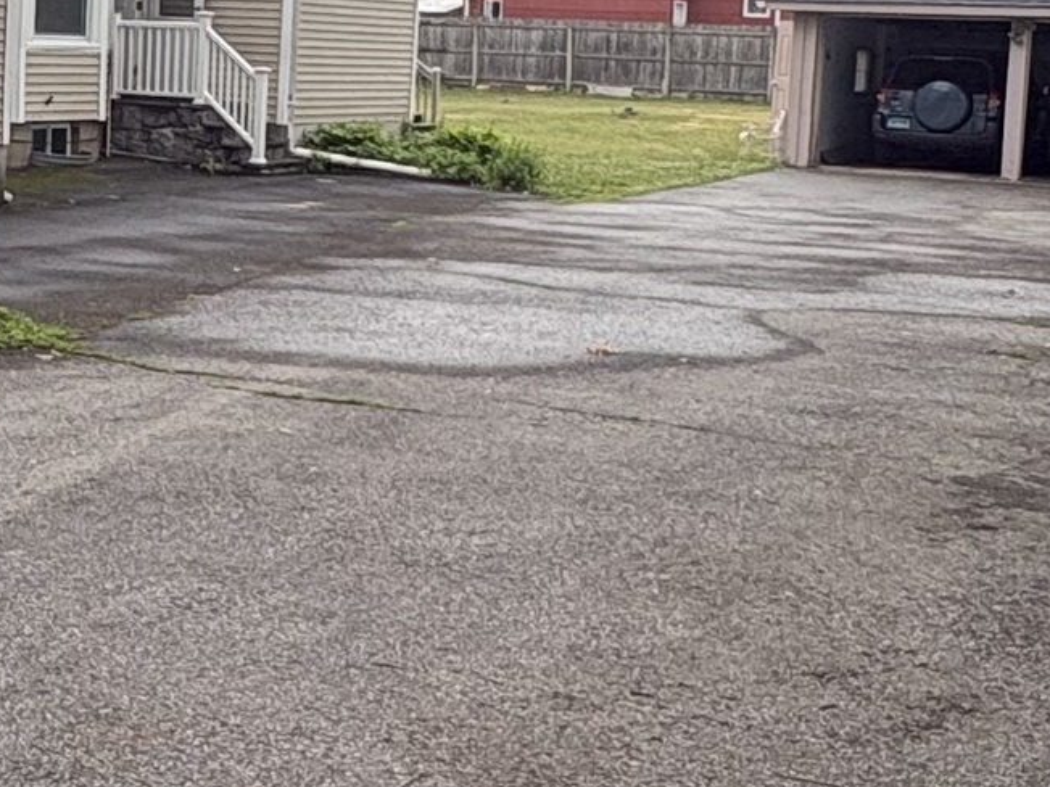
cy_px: 167
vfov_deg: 22.0
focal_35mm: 66
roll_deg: -2.1
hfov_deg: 27.9
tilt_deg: -3.7
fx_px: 2002
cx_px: 32
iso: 64
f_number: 2.2
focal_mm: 2.22
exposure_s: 1/537
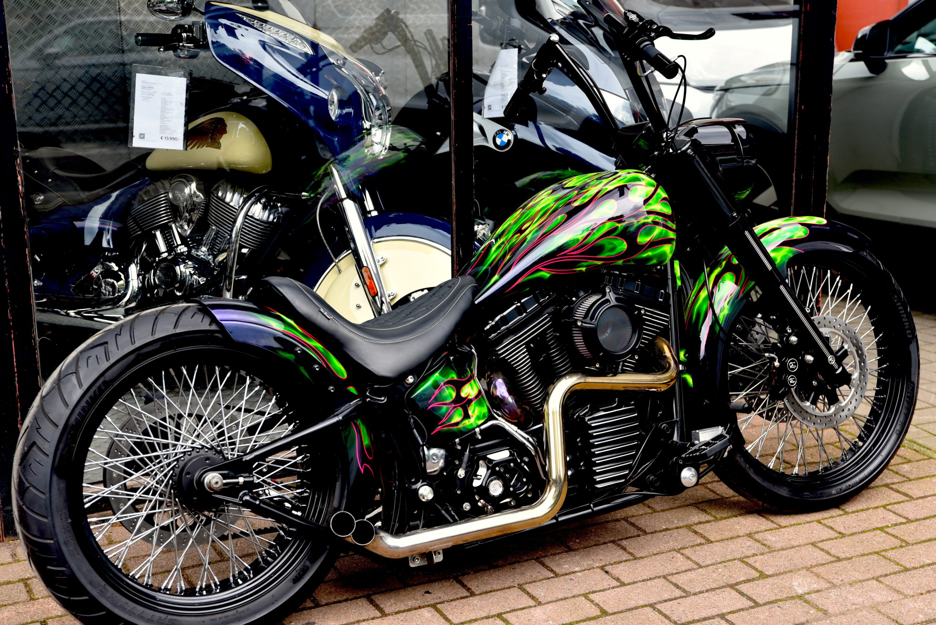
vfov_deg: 24.6
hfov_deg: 36.2
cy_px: 312
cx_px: 468
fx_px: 1430
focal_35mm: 55
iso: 100
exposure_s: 1/80
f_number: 4.5
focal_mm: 55
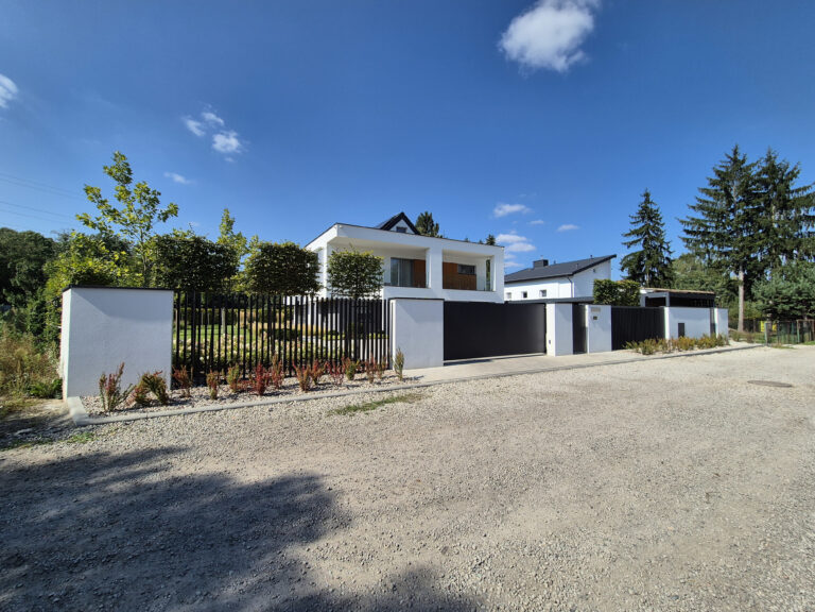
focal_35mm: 13
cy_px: 306
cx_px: 408
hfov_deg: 106.2
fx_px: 306
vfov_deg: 89.9
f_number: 2.2
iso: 50
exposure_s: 1/2592
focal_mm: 2.2
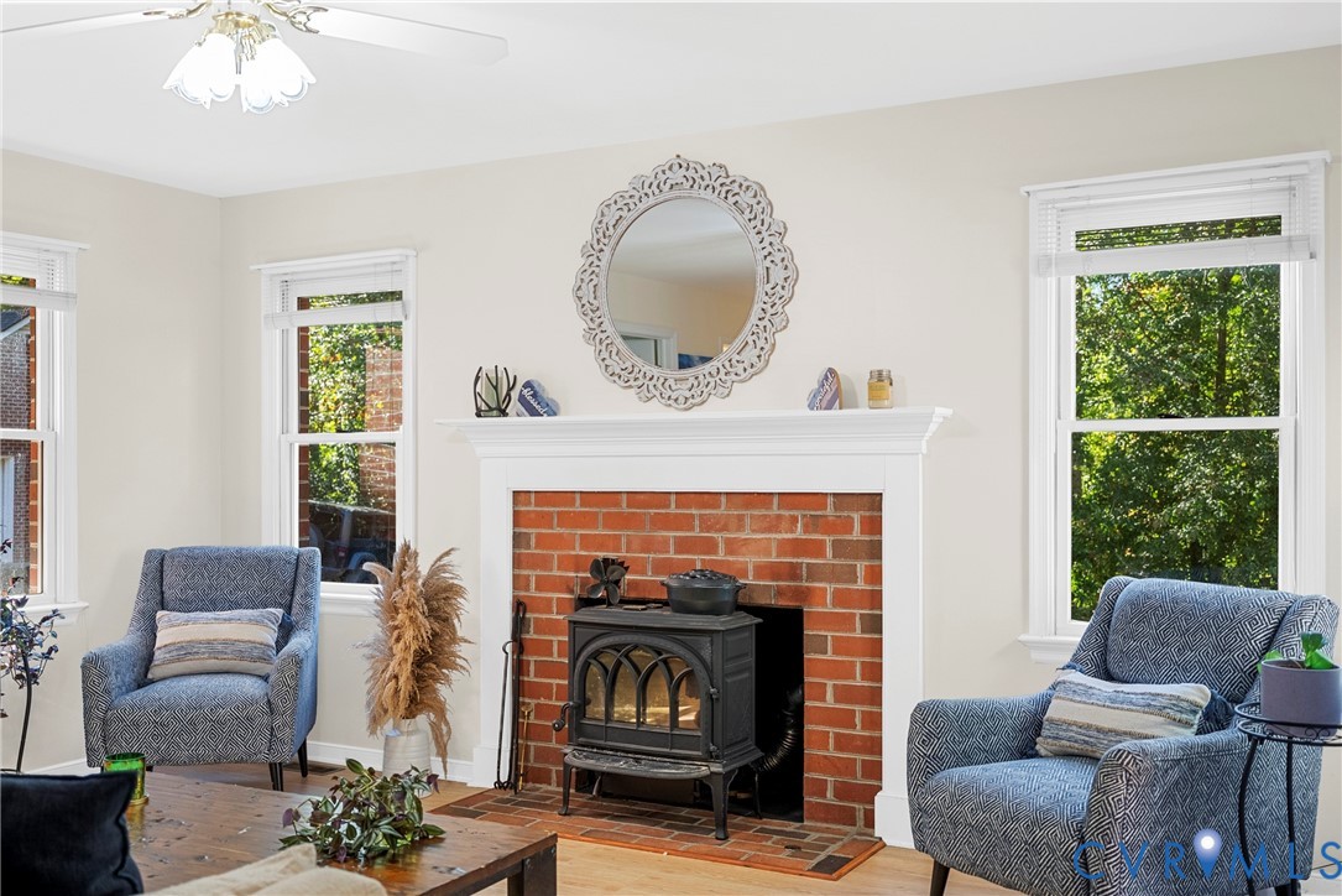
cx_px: 671
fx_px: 1305
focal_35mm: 35
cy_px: 448
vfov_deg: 37.9
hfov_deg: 54.4
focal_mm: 35
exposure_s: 1/13
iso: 1250
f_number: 4
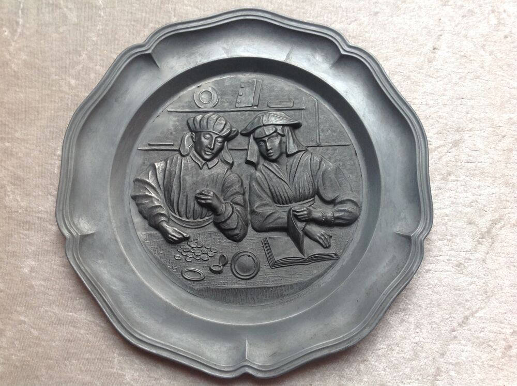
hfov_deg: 52.7
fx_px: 522
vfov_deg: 40.6
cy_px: 193
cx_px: 258
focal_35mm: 35
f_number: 2.4
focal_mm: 4.28
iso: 50
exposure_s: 1/15
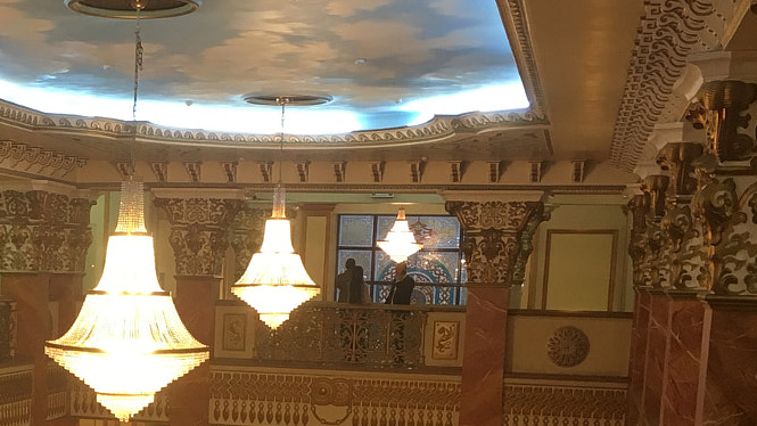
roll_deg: -1.1
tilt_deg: -7.1
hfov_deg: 26.6
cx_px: 35
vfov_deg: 15.5
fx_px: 1525
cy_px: 449
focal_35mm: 76
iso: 80
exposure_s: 1/33
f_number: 2.2
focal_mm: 4.15
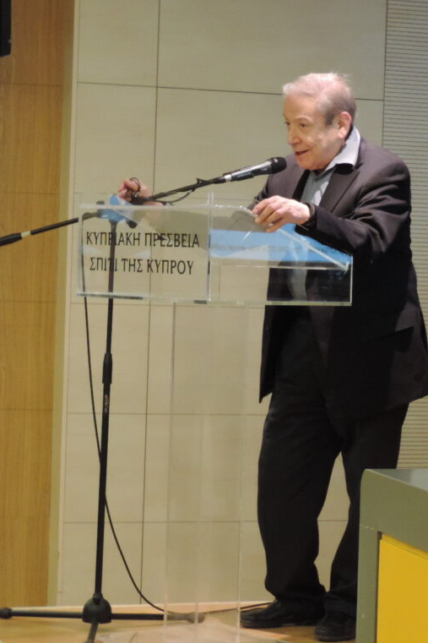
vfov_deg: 17.2
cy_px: 322
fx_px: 2123
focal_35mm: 119
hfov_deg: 11.5
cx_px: 306
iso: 800
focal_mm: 15.1
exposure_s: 1/20
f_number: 4
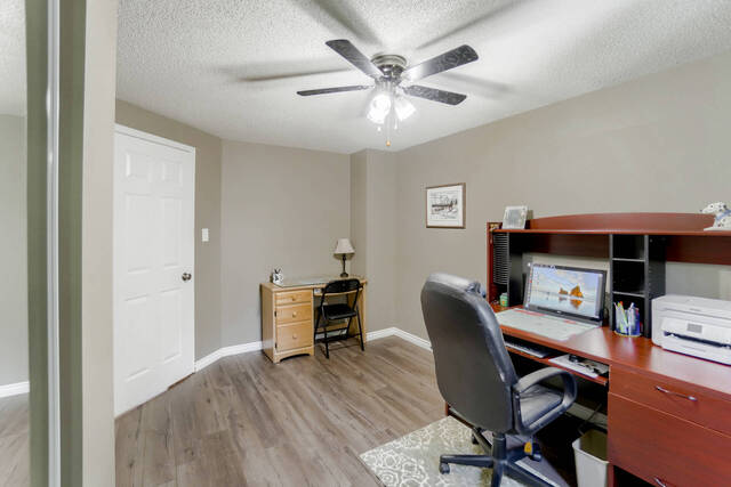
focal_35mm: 15
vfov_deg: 77.4
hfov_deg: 100.4
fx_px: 305
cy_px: 244
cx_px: 366
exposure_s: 1
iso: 250
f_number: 4
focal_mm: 10
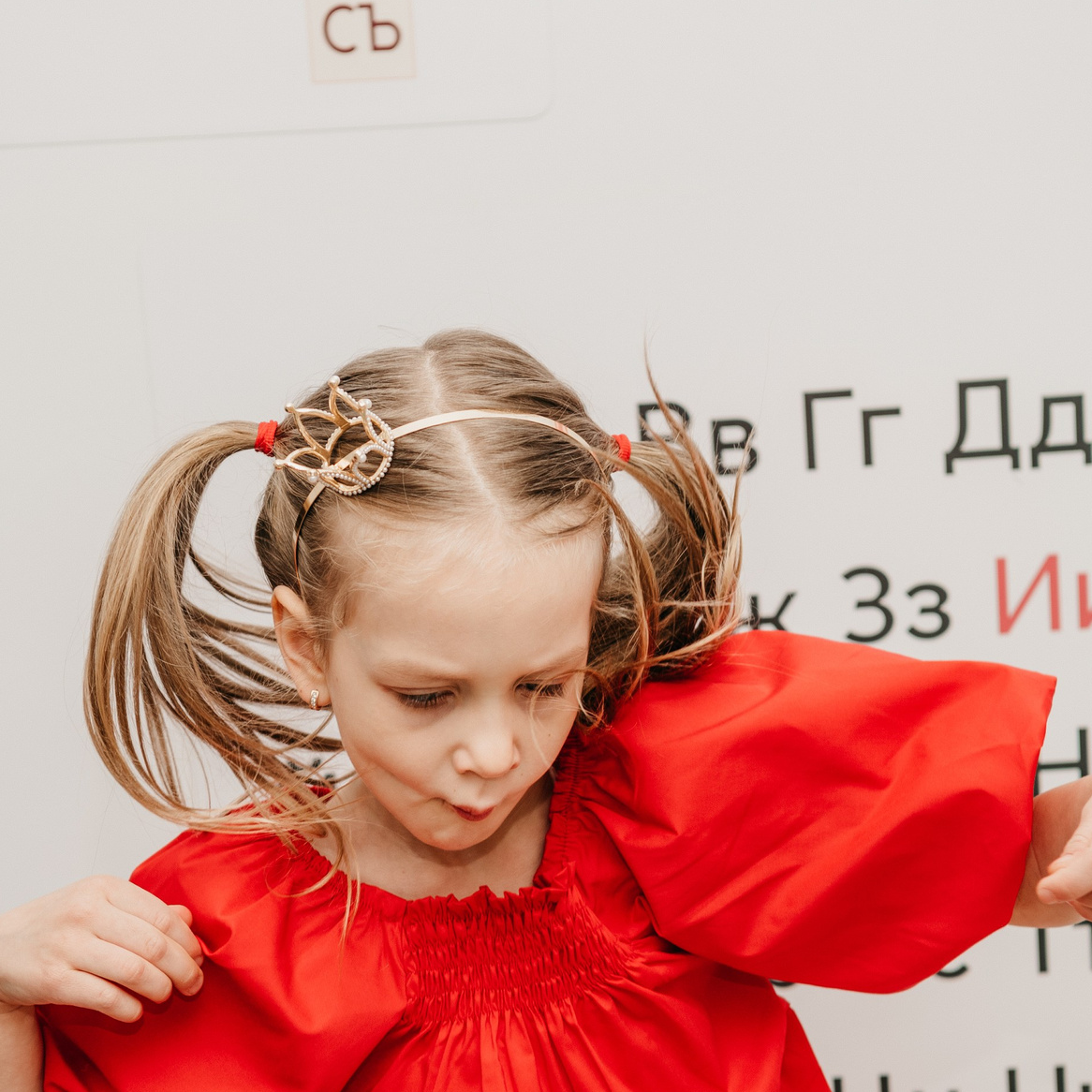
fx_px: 3462
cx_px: 502
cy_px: 726
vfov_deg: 17.9
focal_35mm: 97
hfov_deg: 17.9
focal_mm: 52
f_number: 4
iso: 160
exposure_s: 1/160
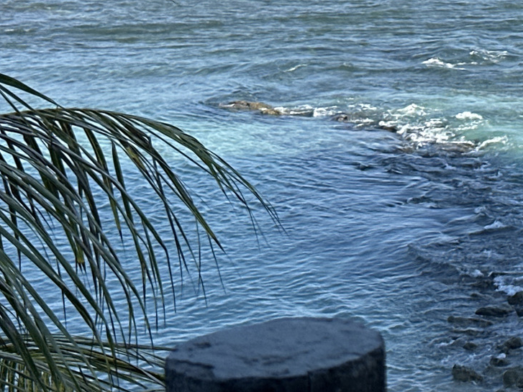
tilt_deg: -5.4
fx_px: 1994
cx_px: 688
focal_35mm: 132
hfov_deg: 14.3
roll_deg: -0.2
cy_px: -18
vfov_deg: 11.1
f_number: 1.78
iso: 64
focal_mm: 6.86
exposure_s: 1/2597
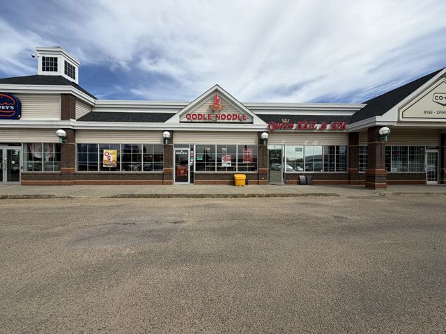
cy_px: 167
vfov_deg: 85.7
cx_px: 223
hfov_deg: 102.1
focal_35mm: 14
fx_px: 180
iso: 20
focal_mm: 2.22
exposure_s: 1/1050
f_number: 2.2
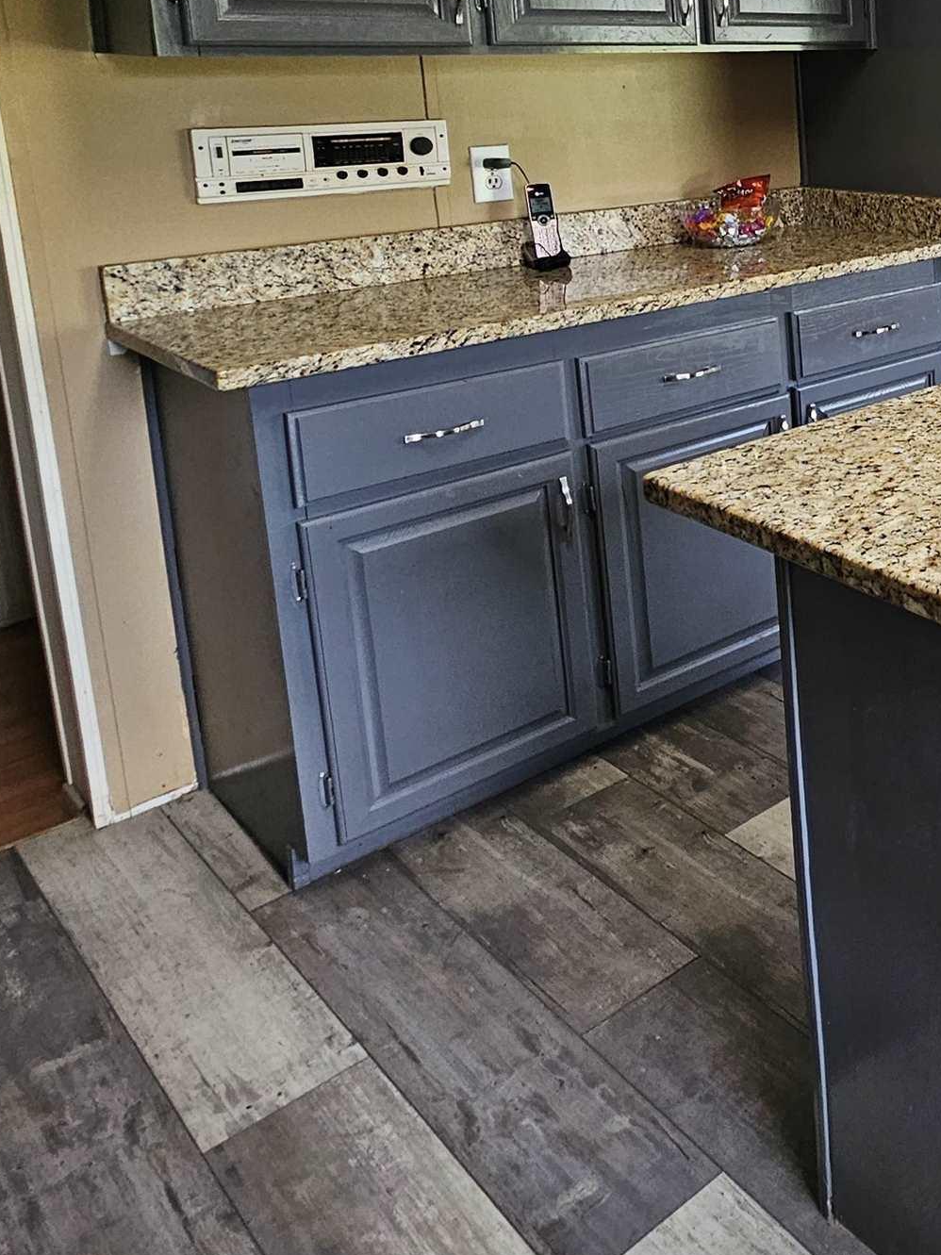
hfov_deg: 33.4
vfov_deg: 55.2
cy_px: 227
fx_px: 1088
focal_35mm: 30
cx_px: 1238
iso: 160
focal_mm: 2.2
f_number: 2.2
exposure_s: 1/60
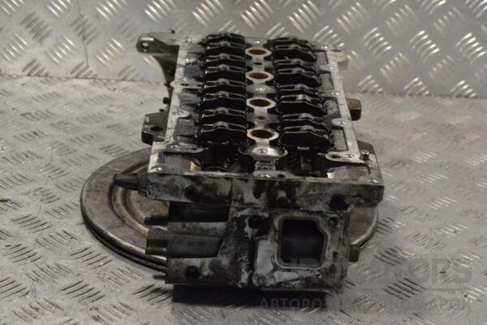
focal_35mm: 82
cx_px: 244
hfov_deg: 24.6
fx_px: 1116
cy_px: 162
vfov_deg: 16.6
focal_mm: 55
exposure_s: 1/320
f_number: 9
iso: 3200
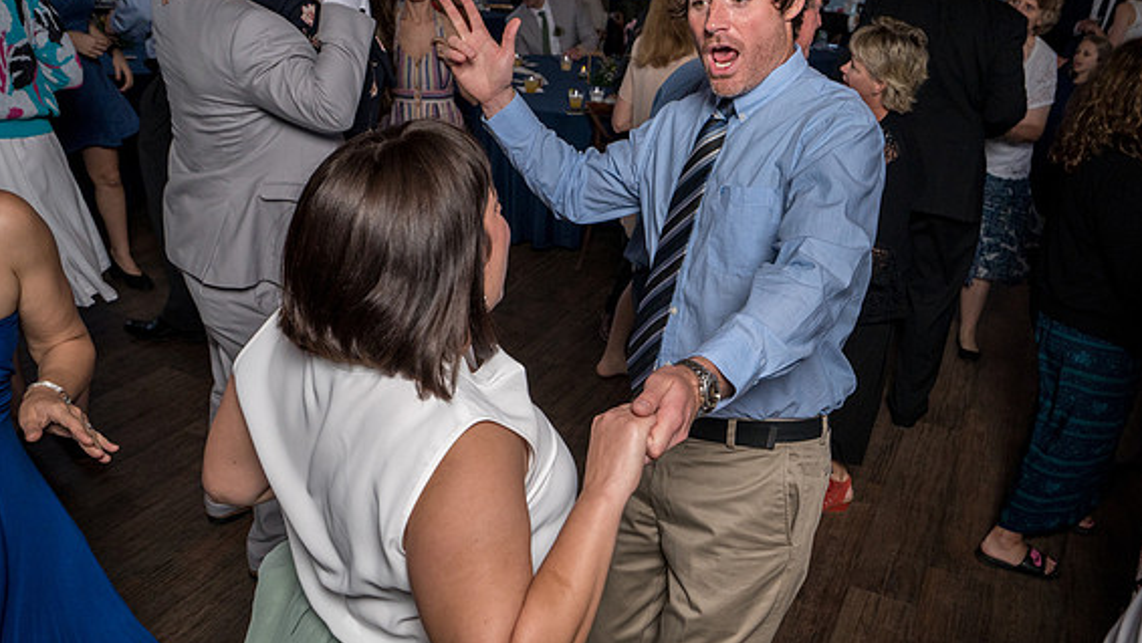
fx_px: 1000
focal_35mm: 33
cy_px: 341
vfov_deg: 35.7
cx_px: 612
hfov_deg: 59.4
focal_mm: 27
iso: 2000
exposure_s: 1/200
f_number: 5.6
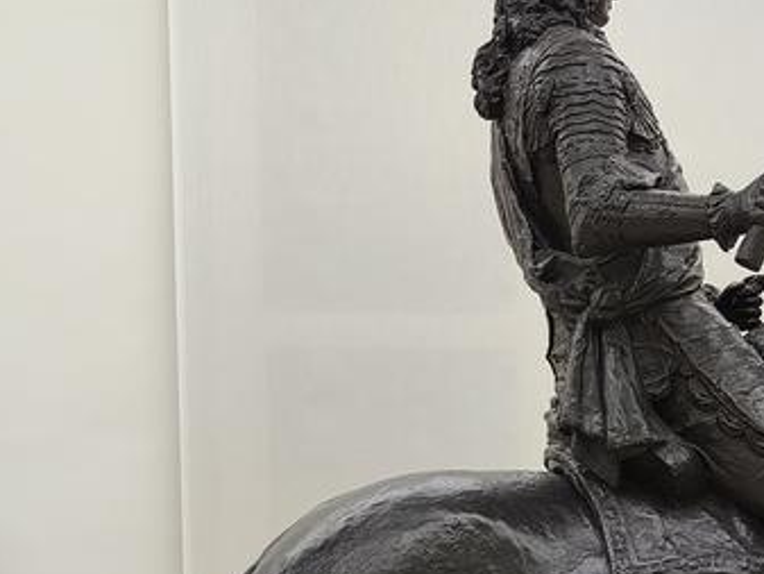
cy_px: 563
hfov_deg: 22.3
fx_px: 1833
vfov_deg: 17.4
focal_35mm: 83
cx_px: 825
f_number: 1.65
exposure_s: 1/50
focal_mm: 6.14
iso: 800
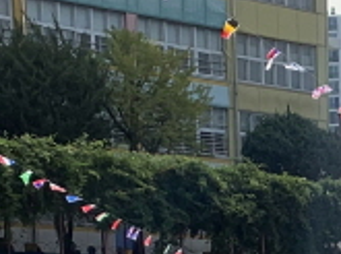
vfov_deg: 8.4
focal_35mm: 158
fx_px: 1553
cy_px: 650
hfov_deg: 11.4
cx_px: 668
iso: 25
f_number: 1.8
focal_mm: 4.25
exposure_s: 1/2364
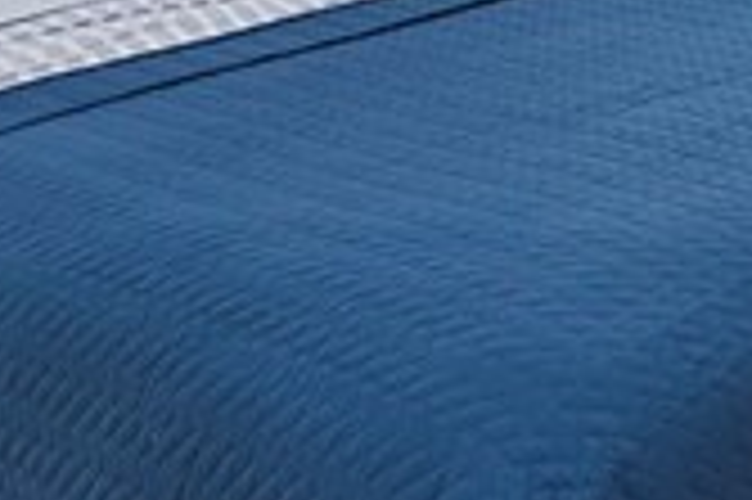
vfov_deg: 15.4
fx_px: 1628
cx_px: 714
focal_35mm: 78
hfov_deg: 25.0
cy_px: -351
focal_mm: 12
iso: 2000
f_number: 11
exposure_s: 1/13
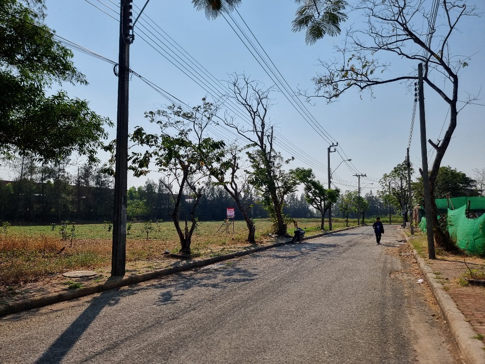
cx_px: 242
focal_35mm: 24
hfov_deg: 71.6
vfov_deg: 56.8
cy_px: 182
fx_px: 336
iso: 50
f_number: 1.8
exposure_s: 1/2384
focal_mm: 6.7
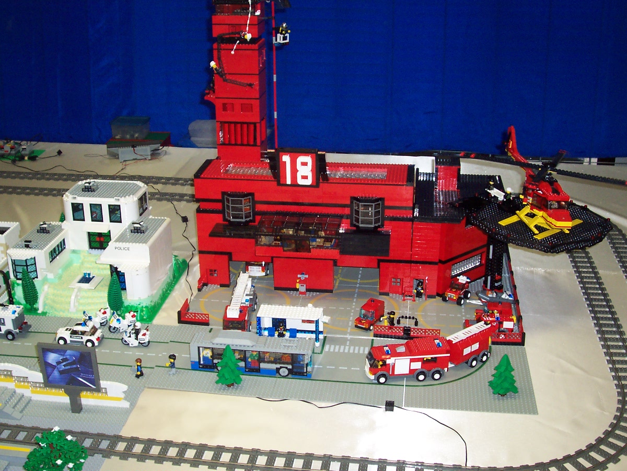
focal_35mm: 46
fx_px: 833
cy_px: 236
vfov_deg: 31.5
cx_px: 314
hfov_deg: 41.2
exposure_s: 1/60
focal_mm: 7
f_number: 3
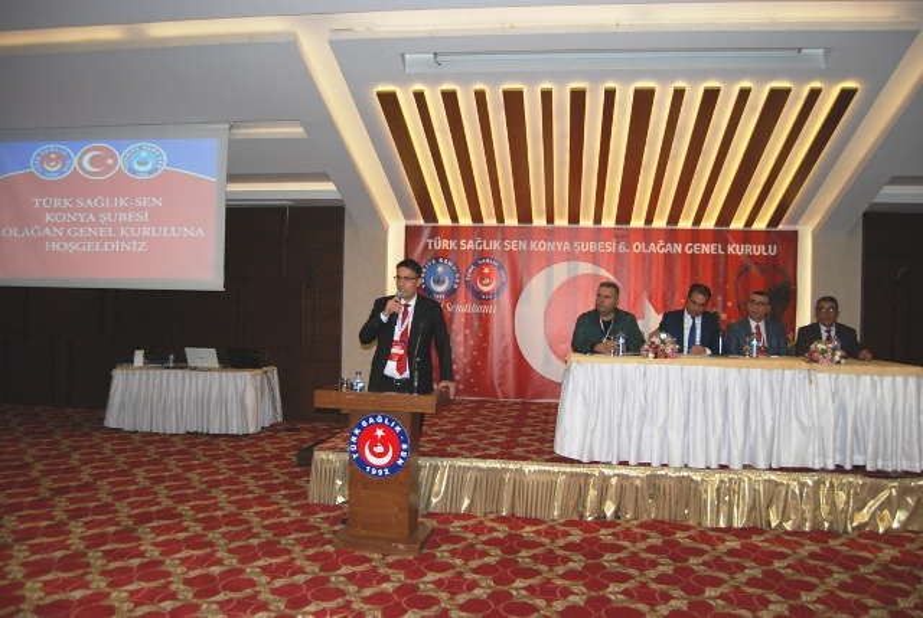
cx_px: 462
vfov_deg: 48.1
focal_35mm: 27
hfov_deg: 67.3
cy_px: 309
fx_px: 693
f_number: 4
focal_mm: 18
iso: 400
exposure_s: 1/60
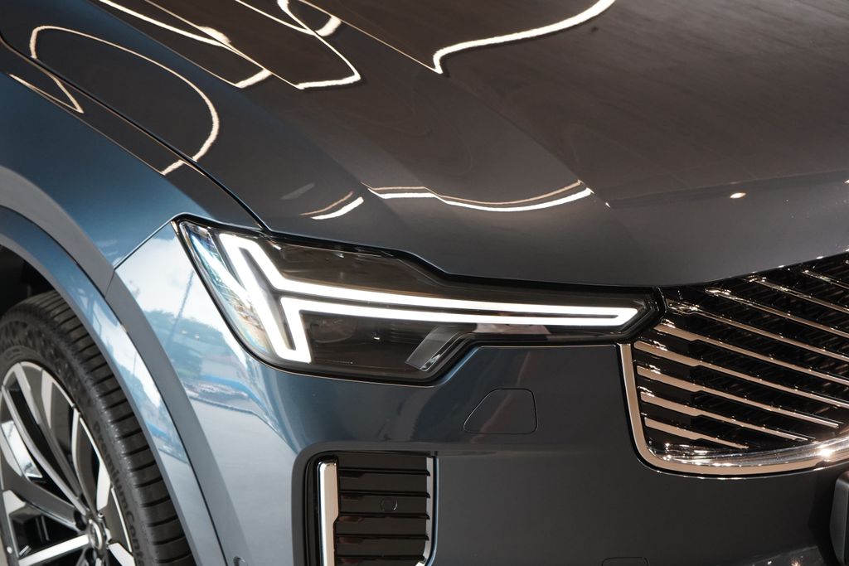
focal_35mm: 67
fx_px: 1580
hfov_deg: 30.1
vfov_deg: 20.3
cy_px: 283
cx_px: 424
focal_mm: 67
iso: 4000
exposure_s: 1/160
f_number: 5.6
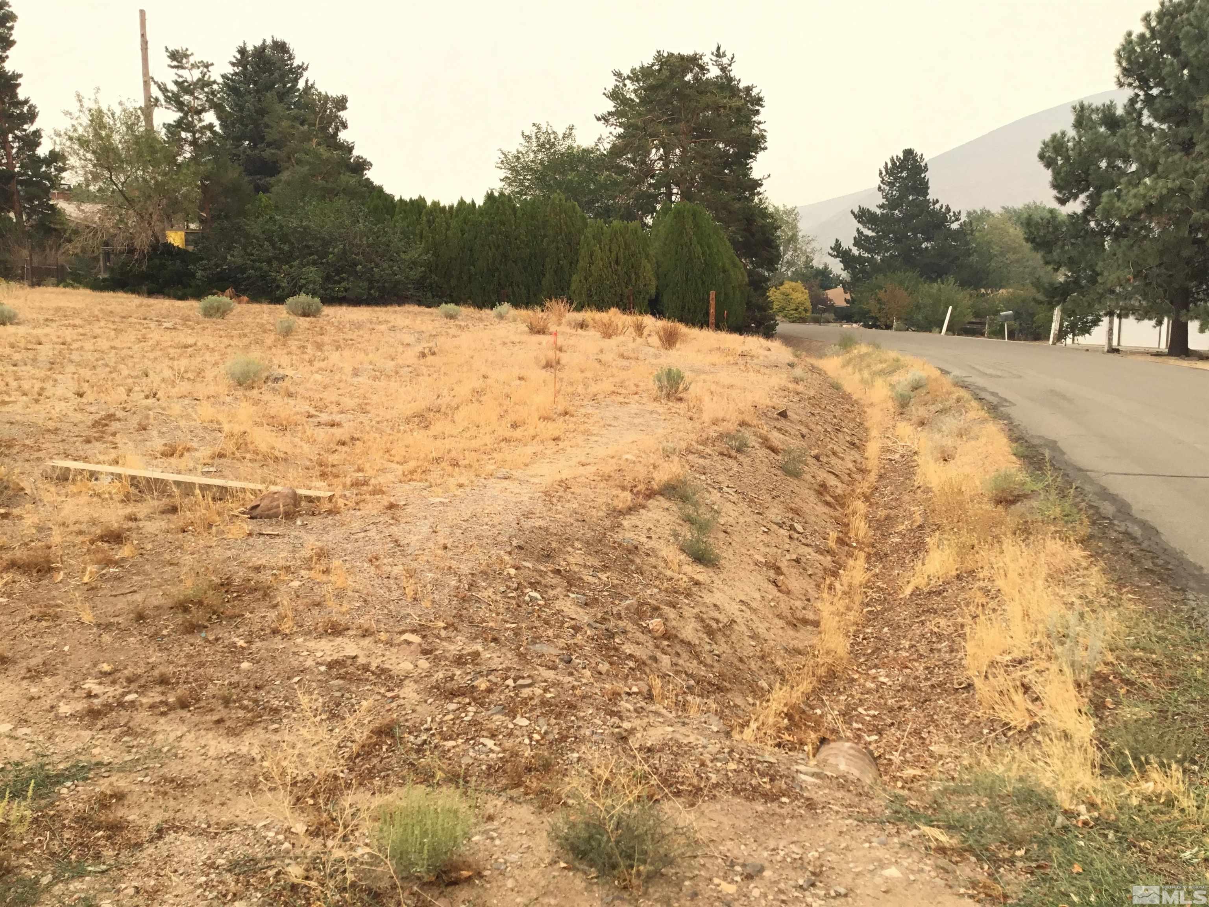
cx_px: 604
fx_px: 1083
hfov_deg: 58.4
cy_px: 454
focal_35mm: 31
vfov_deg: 45.4
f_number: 2.4
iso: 25
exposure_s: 1/290
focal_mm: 3.3
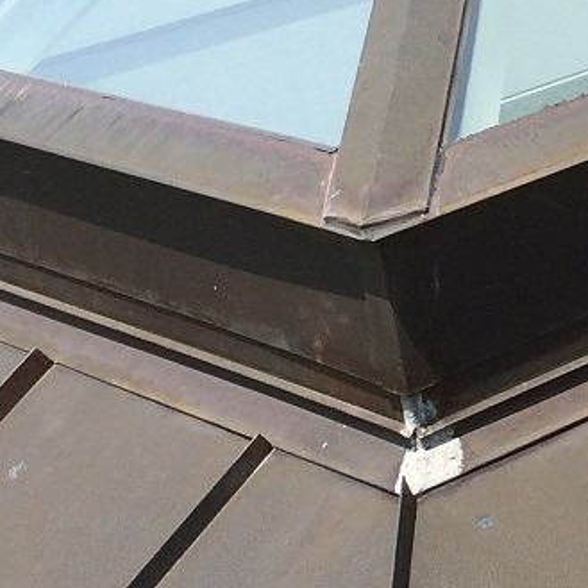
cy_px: 166
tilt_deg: -17.7
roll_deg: +7.0
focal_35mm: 127
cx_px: 1044
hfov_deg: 12.6
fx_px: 2441
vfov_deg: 13.7
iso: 32
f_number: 2.2
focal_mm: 4.15
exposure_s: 1/1140
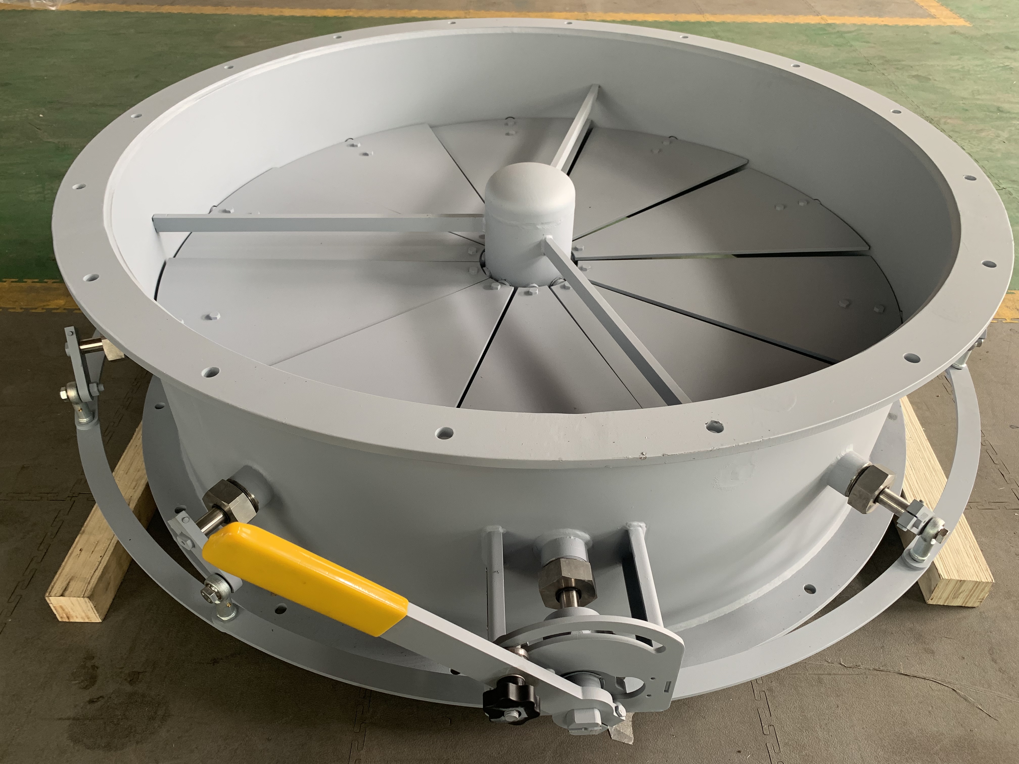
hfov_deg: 67.3
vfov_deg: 53.1
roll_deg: -1.7
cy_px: 382
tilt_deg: -40.2
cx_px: 510
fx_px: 765
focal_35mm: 26
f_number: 1.8
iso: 100
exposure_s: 1/61
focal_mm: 4.25
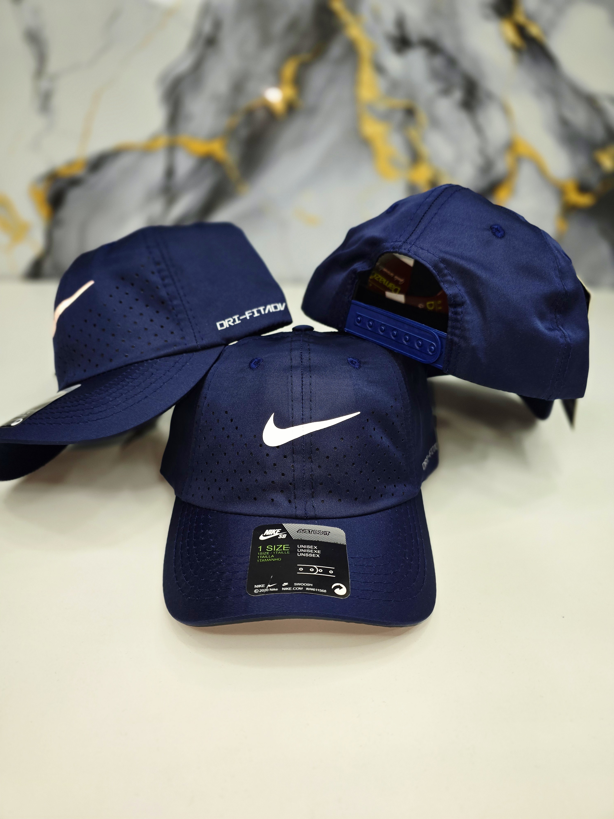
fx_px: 544
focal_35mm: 23
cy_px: 410
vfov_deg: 73.9
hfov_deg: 58.9
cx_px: 307
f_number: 1.7
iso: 80
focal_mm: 6.3
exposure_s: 1/101
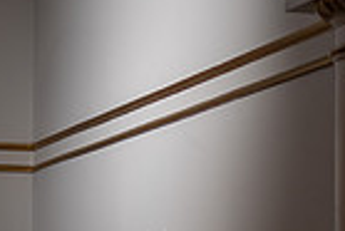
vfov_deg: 7.6
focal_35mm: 181
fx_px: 1736
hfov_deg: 11.2
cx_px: -20
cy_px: 170
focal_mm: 35
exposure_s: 1/250
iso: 200
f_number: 1.8
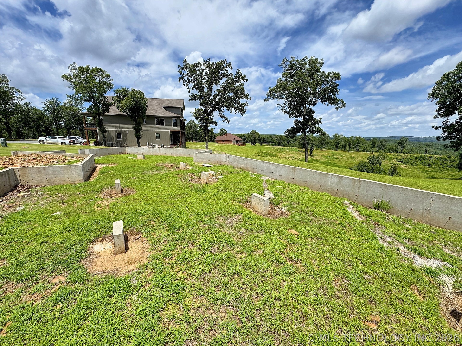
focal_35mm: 14
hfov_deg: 102.1
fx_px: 187
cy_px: 173
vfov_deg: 85.7
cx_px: 231
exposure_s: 1/2494
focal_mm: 2.2
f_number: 2.2
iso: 50
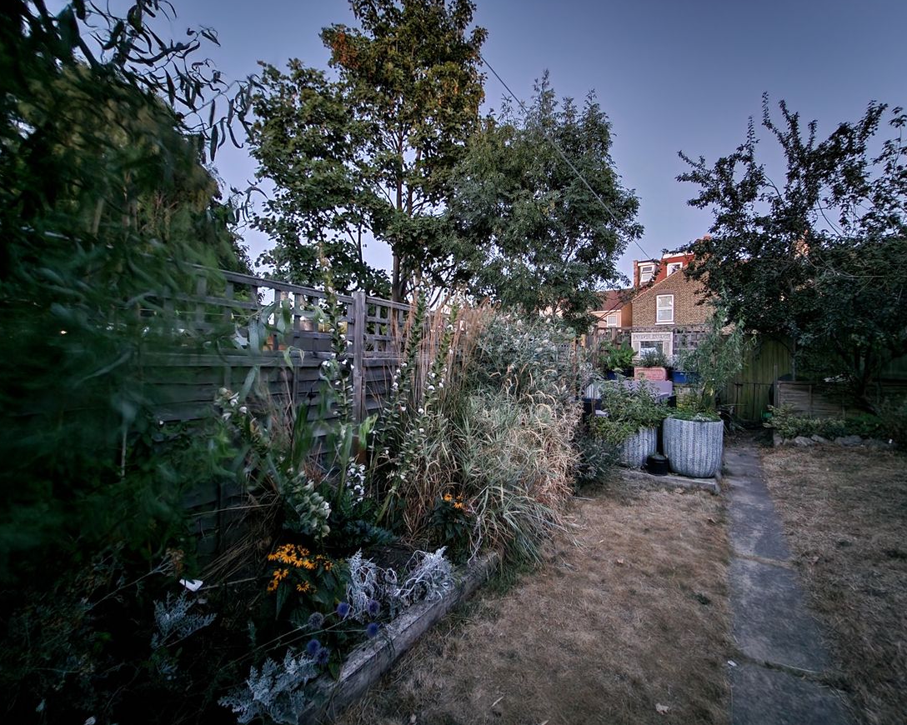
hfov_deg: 100.5
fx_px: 376
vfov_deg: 87.9
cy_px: 352
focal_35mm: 14
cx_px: 488
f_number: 2.2
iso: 800
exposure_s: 1/4
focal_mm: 1.7
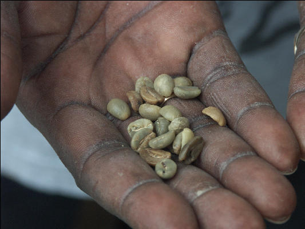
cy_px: 114
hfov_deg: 9.9
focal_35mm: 199
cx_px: 152
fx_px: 1754
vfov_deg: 7.5
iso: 100
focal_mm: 50.48
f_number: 4.5
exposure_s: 1/250
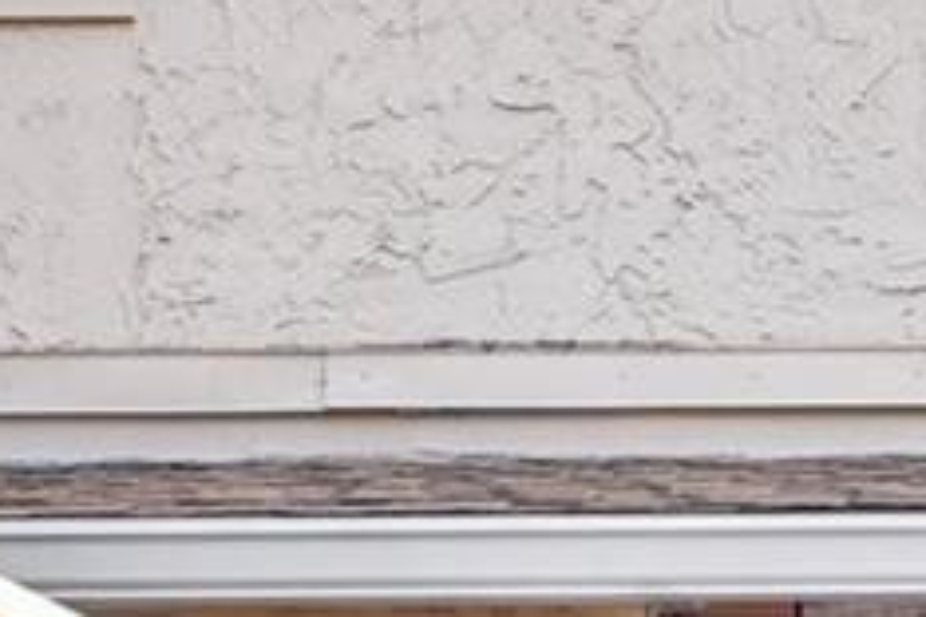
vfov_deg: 9.4
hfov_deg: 13.9
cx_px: 1468
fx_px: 3524
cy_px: 1238
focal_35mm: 137
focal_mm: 20
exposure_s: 1/30
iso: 400
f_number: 16
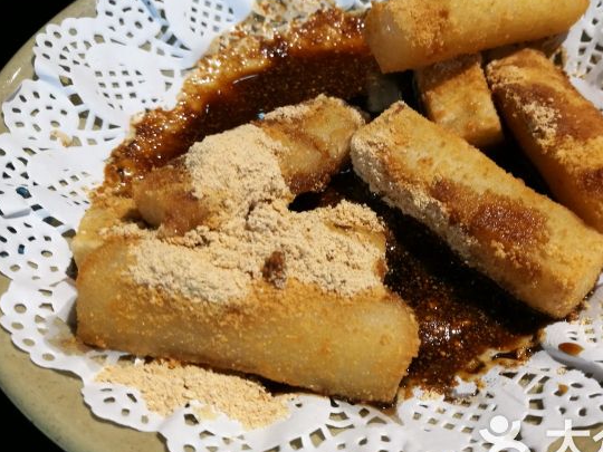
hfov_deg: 52.2
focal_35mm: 35
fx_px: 610
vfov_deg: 40.7
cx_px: 368
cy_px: 207
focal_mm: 4.5
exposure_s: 1/50
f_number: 2.2
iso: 125
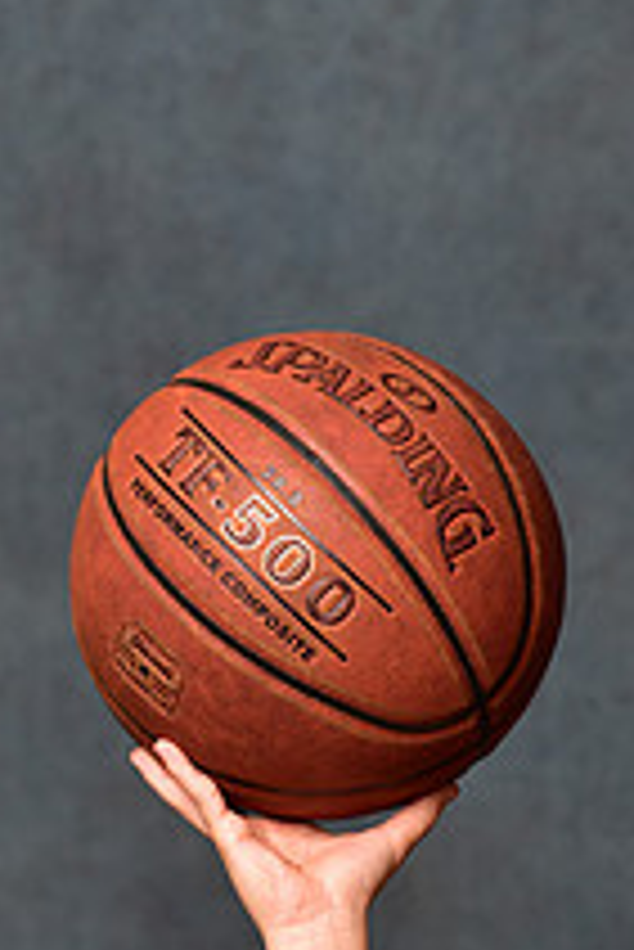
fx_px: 6171
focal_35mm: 234
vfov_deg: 8.7
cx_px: 825
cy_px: 1103
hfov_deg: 5.8
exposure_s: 1/250
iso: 200
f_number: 4.5
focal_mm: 85
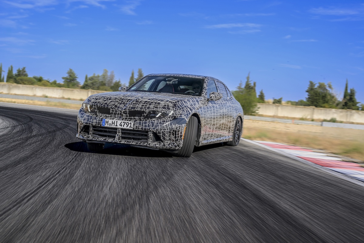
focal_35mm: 44
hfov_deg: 44.5
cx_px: 182
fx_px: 445
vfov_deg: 30.5
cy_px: 122
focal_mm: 44
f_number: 5.6
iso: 64
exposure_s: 1/100
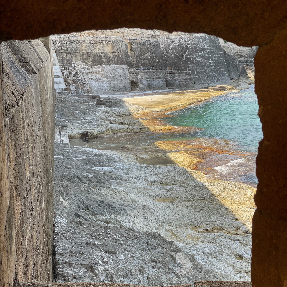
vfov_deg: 22.7
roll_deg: +1.1
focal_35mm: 76
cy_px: 186
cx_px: 144
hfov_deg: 22.8
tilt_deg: -9.4
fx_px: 713
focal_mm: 7.5
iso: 25
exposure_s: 1/238
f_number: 2.2
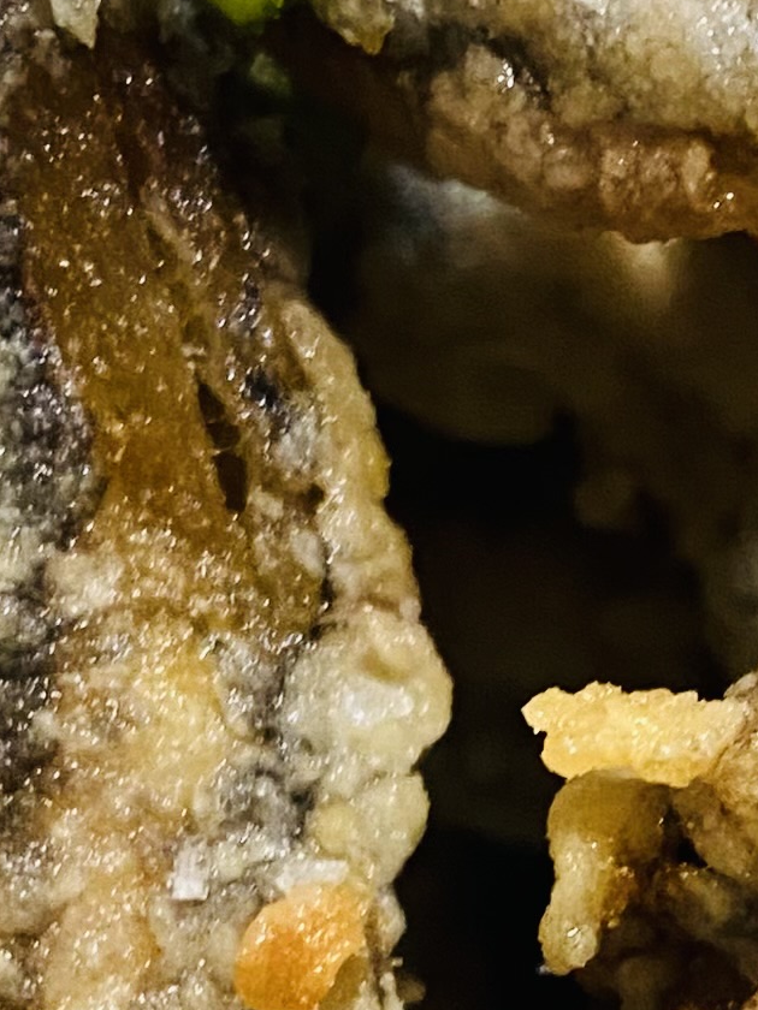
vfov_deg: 16.1
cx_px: 698
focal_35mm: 120
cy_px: 962
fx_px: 3504
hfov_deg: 12.2
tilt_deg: -63.3
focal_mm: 4.25
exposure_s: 1/50
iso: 200
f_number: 1.8
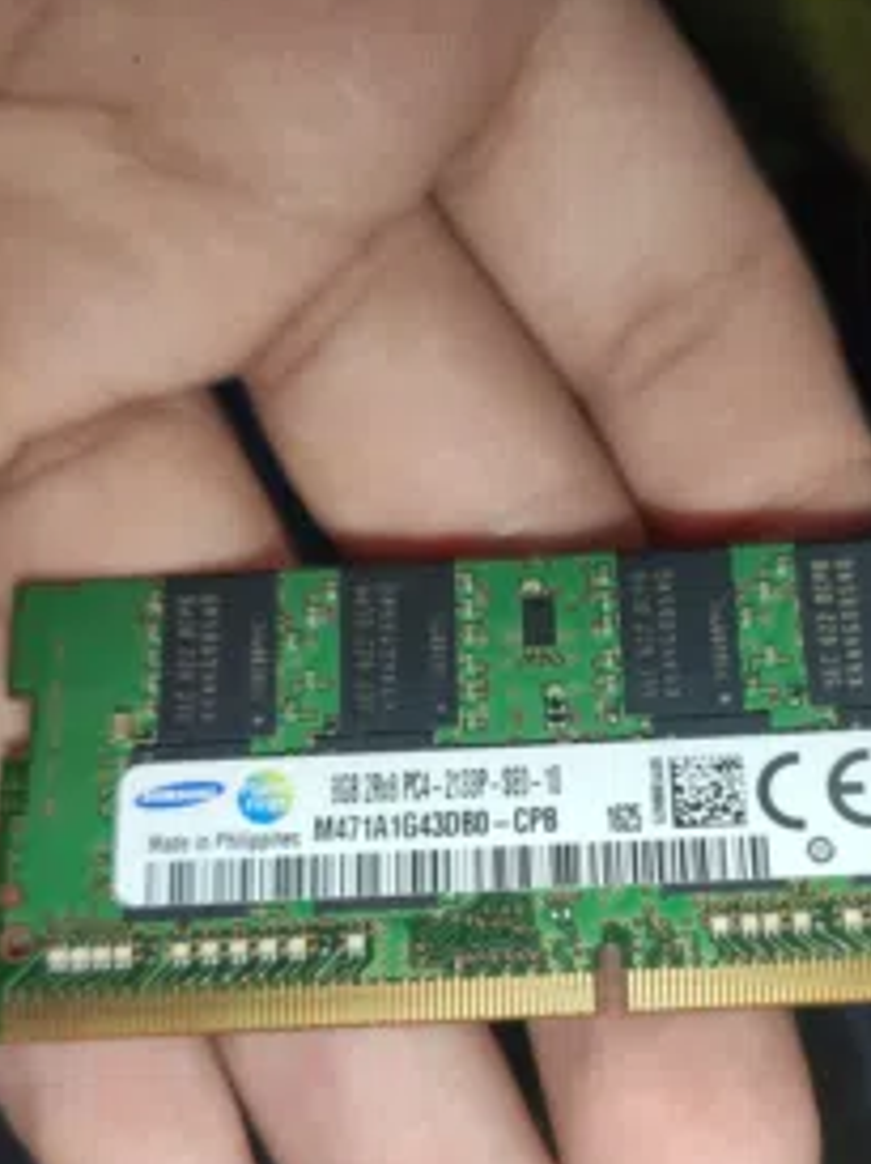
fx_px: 1277
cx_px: 565
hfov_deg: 37.3
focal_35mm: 38
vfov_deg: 48.6
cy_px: 714
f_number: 1.75
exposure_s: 1/50
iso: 196
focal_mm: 4.77
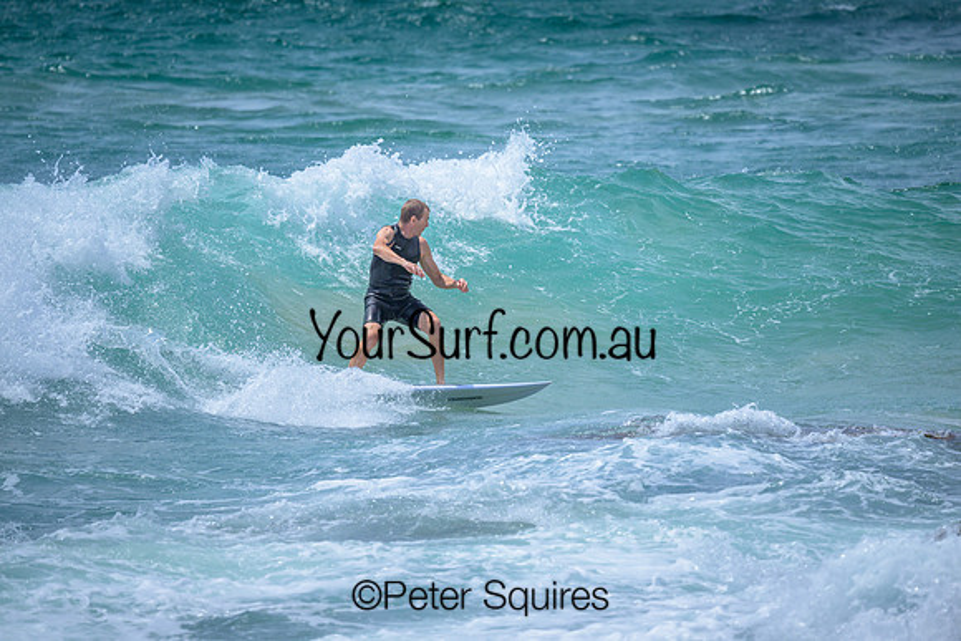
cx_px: 480
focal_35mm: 800
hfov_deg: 2.6
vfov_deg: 1.7
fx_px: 21360
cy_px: 320
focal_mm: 800
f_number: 6.3
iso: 280
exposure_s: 1/3200
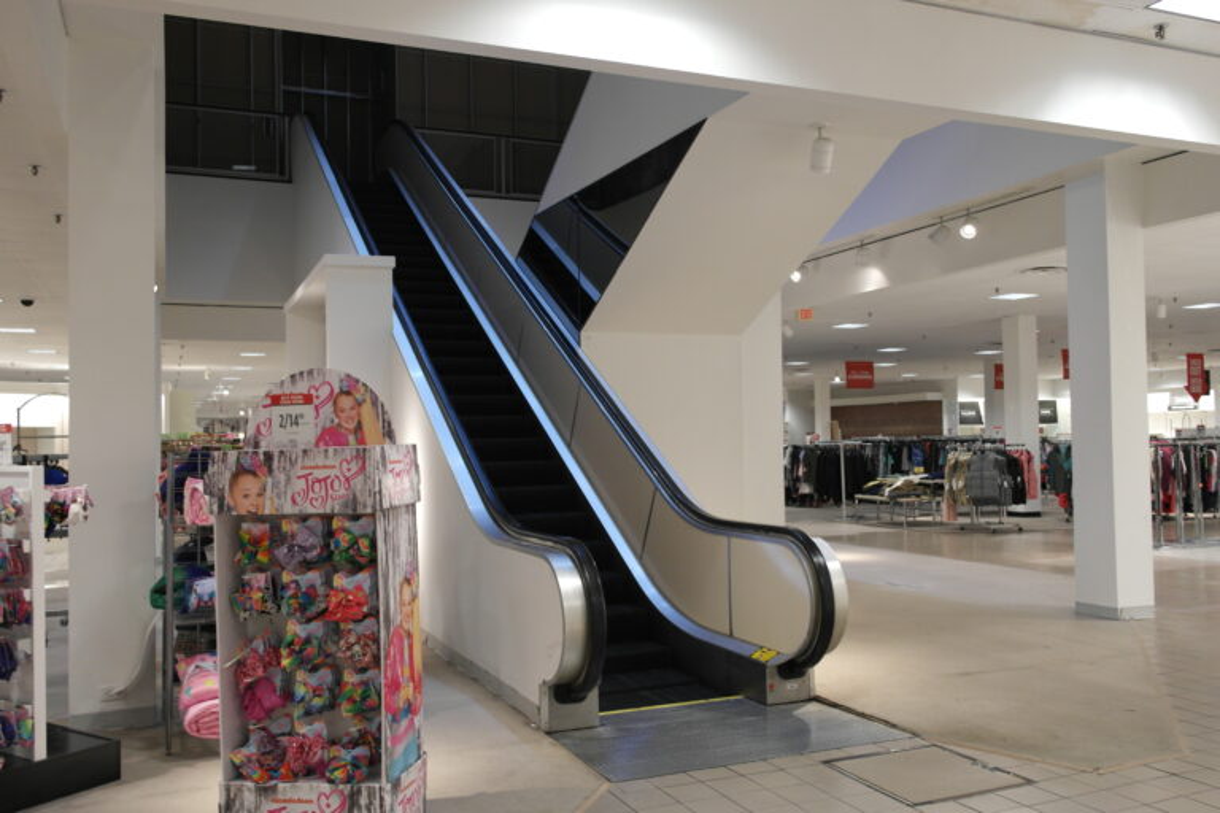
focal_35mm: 30
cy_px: 406
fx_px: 1017
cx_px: 610
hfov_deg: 61.9
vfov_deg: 43.6
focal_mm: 20
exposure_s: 1/25
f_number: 3.5
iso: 400
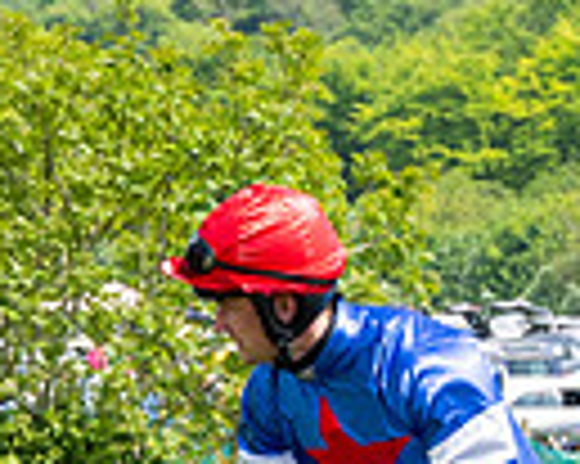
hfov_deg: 3.6
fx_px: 9280
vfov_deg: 2.8
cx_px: 19
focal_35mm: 541
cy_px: 786
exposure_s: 1/1250
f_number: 5
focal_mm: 72
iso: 200
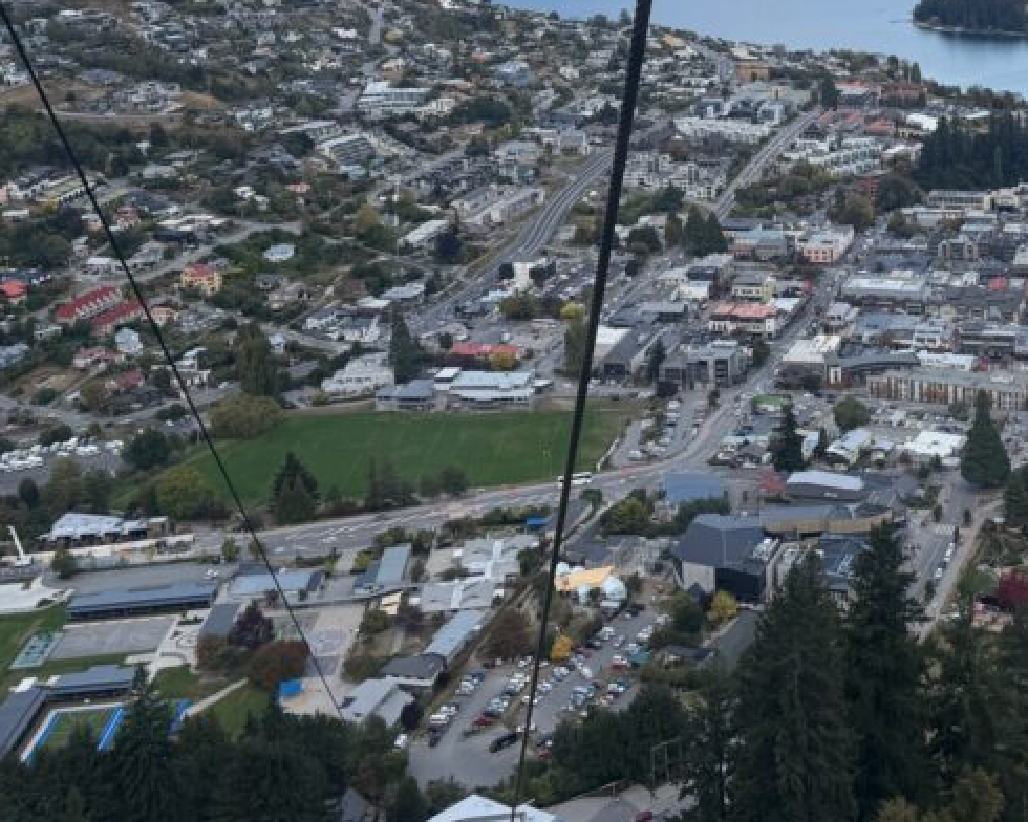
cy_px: 88
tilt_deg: -10.5
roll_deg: +2.3
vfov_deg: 29.6
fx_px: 1491
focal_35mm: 49
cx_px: 854
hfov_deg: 36.5
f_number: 1.78
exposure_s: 1/1292
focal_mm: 6.76
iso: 80
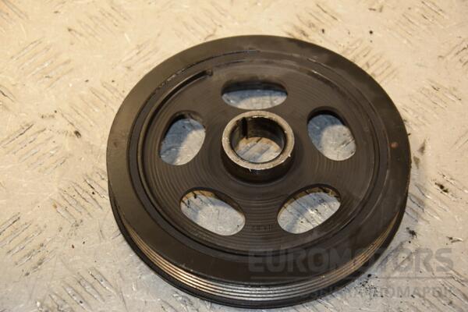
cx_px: 234
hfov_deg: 20.6
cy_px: 156
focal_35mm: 99
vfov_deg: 13.8
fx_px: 1287
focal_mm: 66
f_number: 5.6
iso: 800
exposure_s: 1/200
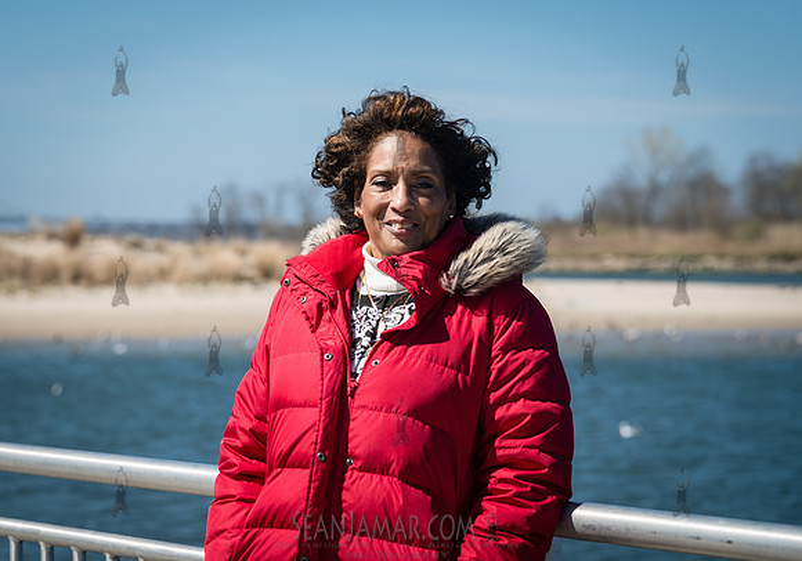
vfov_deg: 12.0
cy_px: 193
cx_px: 248
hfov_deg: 17.0
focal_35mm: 118
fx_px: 2677
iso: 64
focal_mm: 85
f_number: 4
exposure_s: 1/640
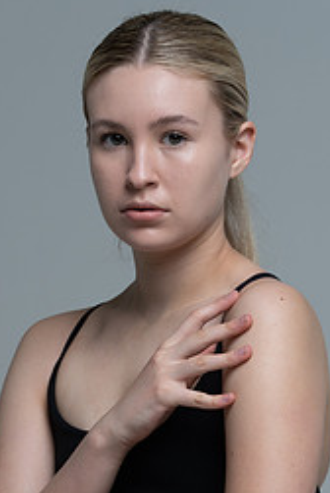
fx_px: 4909
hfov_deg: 3.9
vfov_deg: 5.7
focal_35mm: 358
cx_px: 161
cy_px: 407
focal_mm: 200
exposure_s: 1/160
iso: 320
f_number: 9
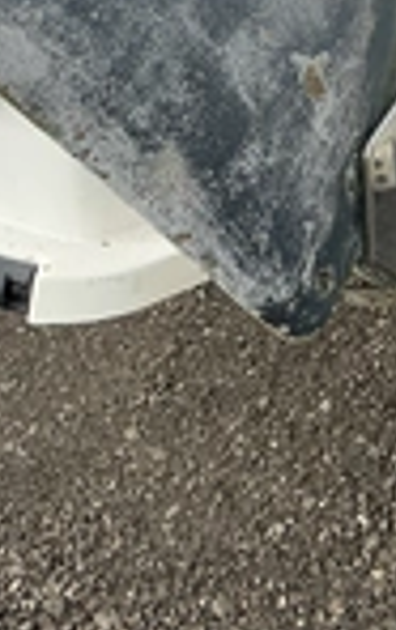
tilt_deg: -25.9
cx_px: 545
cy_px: -4
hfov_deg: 15.4
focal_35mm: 80
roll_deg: -2.5
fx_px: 1376
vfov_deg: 24.6
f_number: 1.8
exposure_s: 1/1098
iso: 25
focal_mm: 3
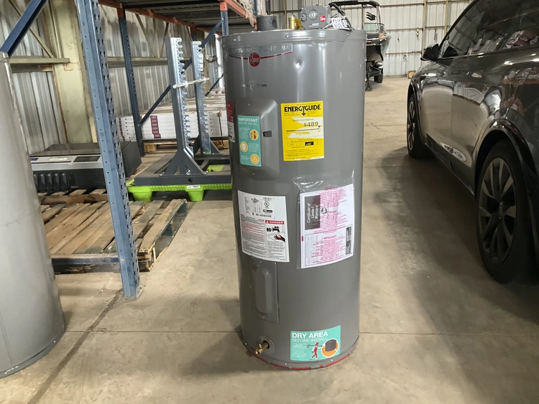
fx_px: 452
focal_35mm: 29
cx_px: 270
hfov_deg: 61.6
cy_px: 202
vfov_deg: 48.3
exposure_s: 1/60
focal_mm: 3
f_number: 1.8
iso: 160
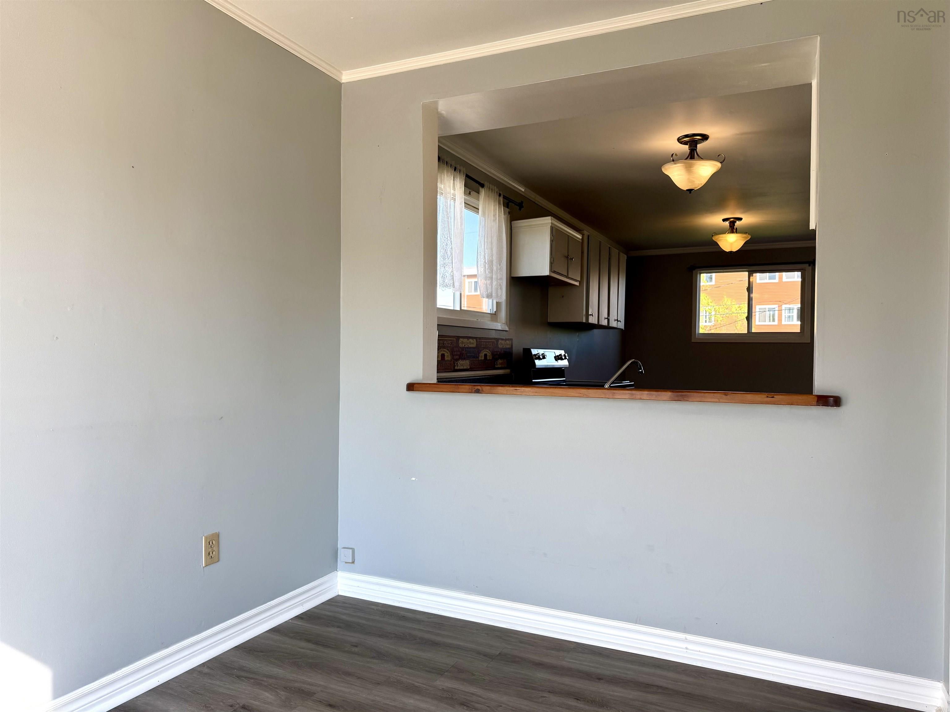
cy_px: 356
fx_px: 659
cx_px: 475
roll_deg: -1.2
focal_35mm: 24
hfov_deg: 71.6
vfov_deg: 56.8
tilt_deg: -0.3
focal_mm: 6.76
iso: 100
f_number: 1.78
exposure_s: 1/637
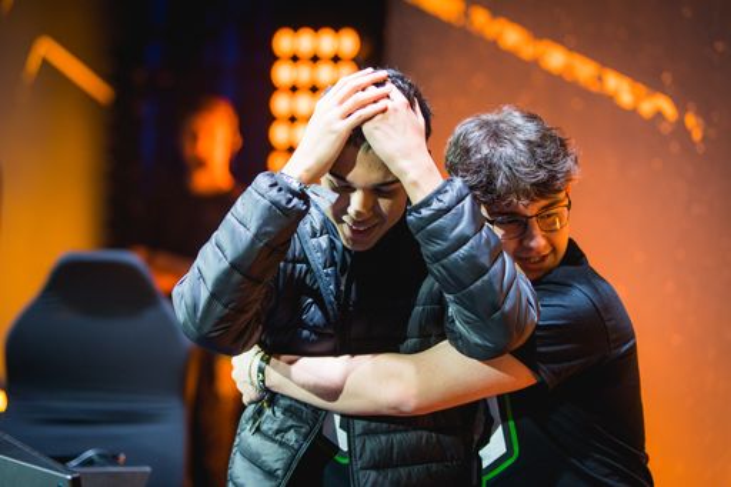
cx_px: 358
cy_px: 219
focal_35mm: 94
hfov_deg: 21.8
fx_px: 1900
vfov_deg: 14.6
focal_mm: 85
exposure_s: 1/320
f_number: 1.8
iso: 640
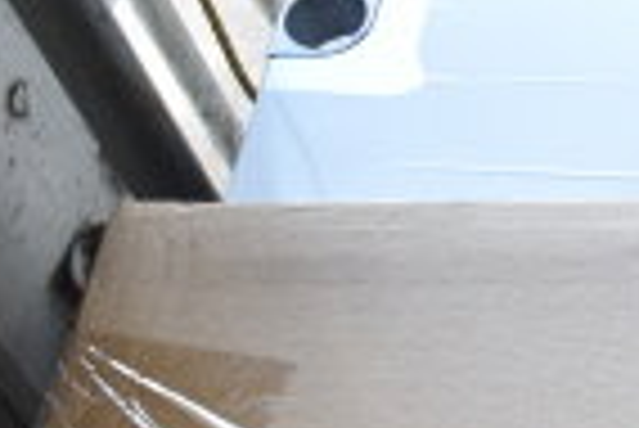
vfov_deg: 10.6
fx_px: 2292
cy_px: 367
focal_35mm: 129
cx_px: 1274
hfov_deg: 13.6
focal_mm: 20
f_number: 3.8
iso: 200
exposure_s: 1/60
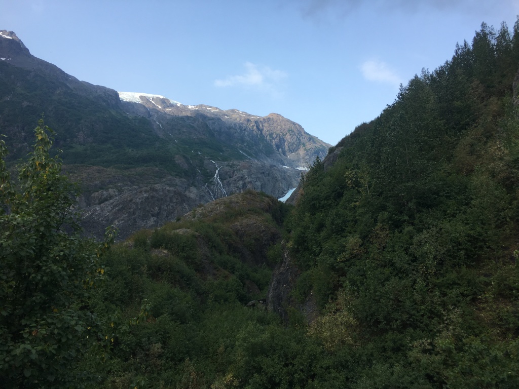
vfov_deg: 48.2
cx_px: 260
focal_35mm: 29
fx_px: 435
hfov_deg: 61.7
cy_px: 194
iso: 25
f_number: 2.2
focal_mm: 4.15
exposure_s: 1/1068
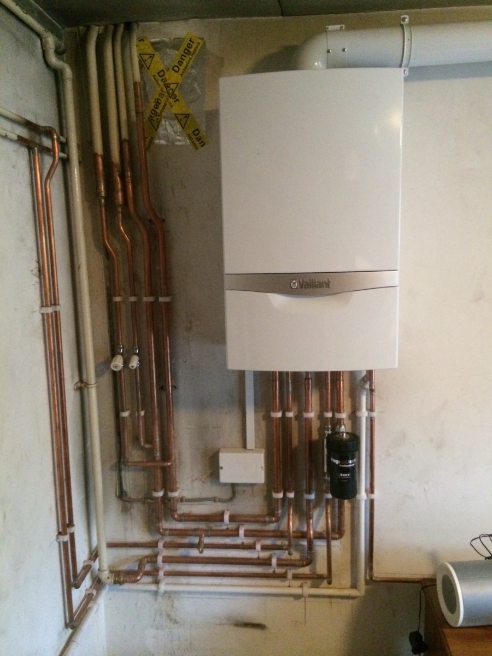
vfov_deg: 60.0
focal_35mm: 30
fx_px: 569
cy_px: 328
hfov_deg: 46.8
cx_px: 246
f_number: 2.2
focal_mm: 4.12
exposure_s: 1/15
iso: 500
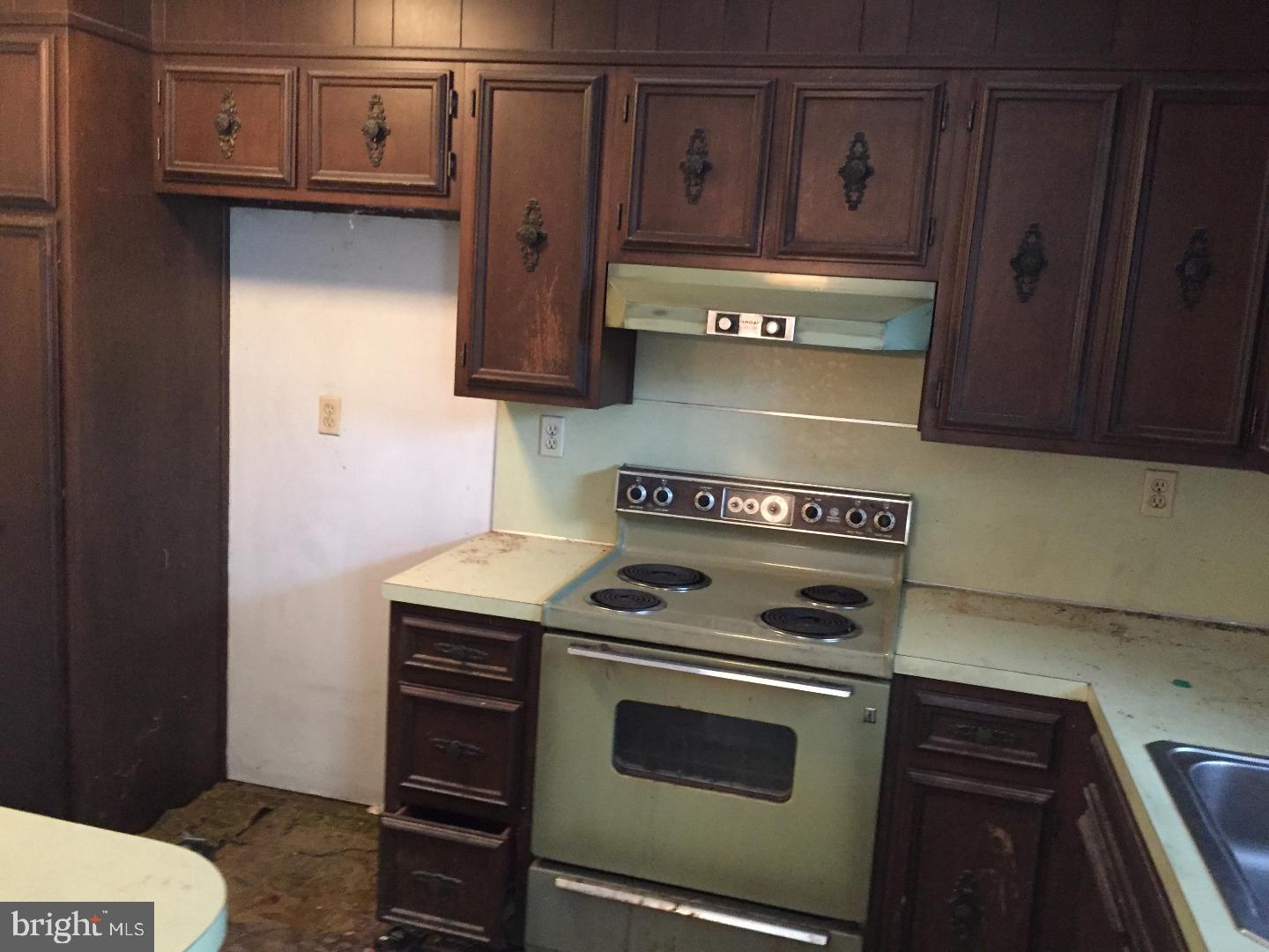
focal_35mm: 29
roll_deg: -3.8
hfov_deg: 61.7
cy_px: 476
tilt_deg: -8.3
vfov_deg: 48.2
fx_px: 1063
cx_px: 634
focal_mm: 4.15
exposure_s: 1/20
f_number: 2.2
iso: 250
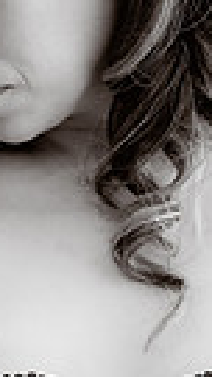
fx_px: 1738
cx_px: 156
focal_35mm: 174
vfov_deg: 11.8
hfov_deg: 7.0
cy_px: 581
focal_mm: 50
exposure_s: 1/125
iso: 200
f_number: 2.2
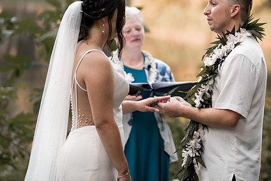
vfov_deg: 10.5
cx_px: 189
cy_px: 49
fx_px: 986
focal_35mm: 131
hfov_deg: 15.6
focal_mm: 85
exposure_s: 1/1000
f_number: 1.4
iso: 100
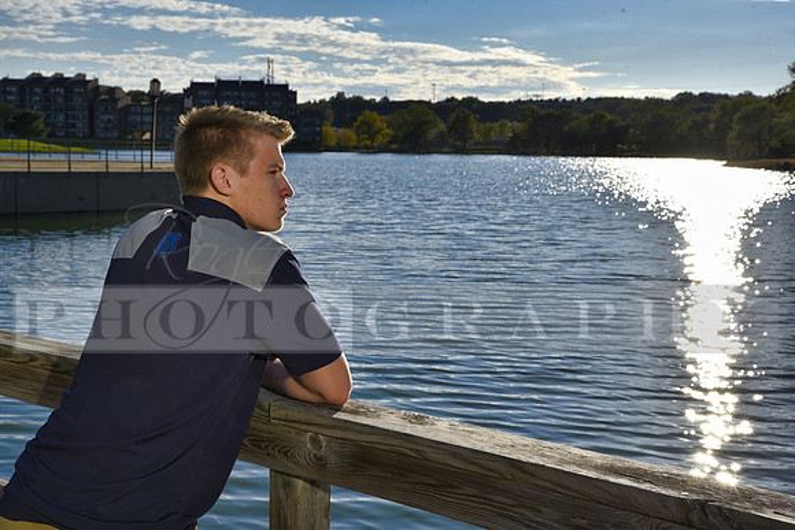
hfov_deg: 36.2
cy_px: 265
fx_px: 1215
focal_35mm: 55
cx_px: 398
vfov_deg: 24.6
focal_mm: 55
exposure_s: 1/640
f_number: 13
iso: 200
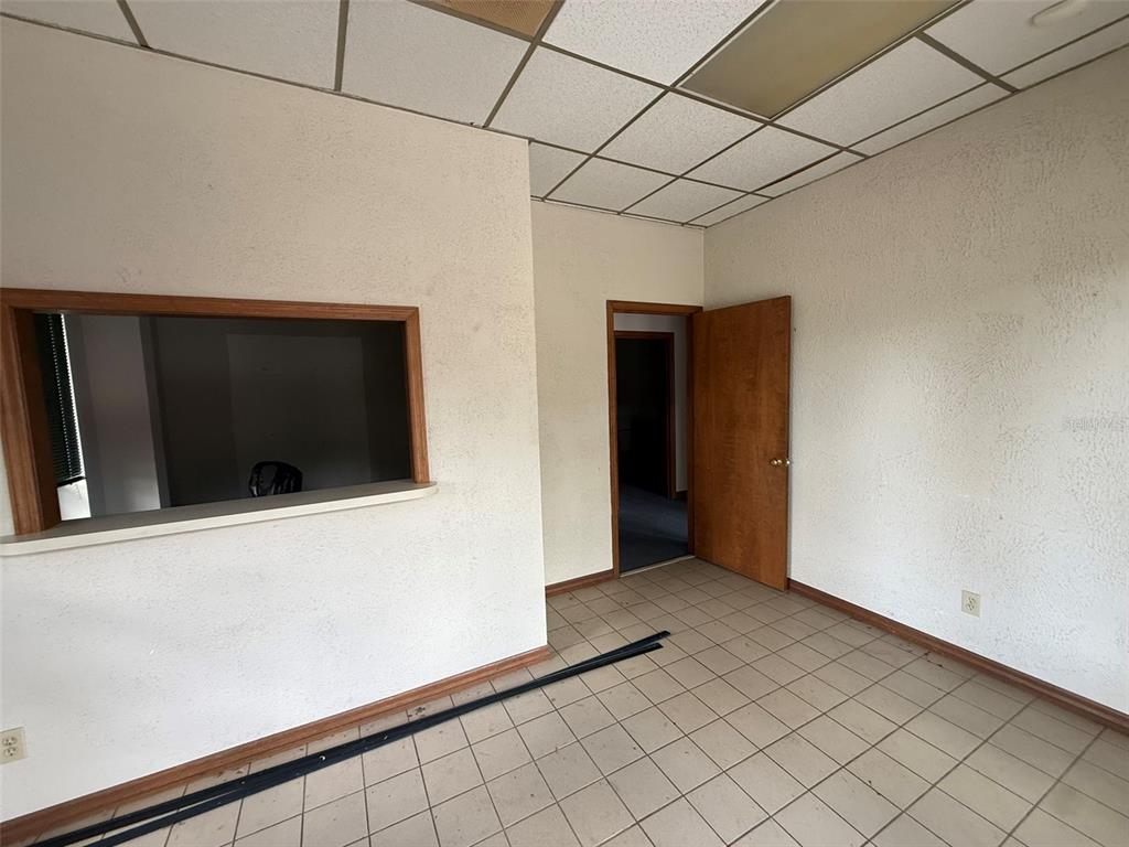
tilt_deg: -3.3
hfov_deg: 102.1
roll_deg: +0.4
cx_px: 564
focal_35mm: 14
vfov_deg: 85.7
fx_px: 457
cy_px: 424
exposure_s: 1/99
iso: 200
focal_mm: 2.22
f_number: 2.2
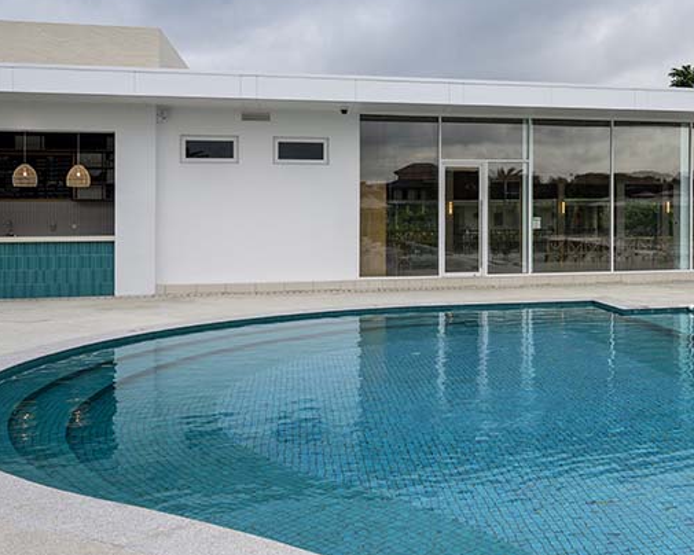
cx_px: 519
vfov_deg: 36.4
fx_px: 842
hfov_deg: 43.4
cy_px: 224
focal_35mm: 41
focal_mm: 23
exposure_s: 1/200
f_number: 9
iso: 110
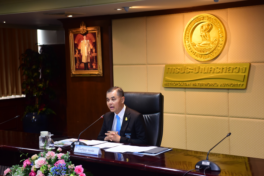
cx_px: 132
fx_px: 513
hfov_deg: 28.8
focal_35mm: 70
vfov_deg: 19.5
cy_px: 88
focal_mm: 70
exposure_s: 1/125
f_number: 2.8
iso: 1000
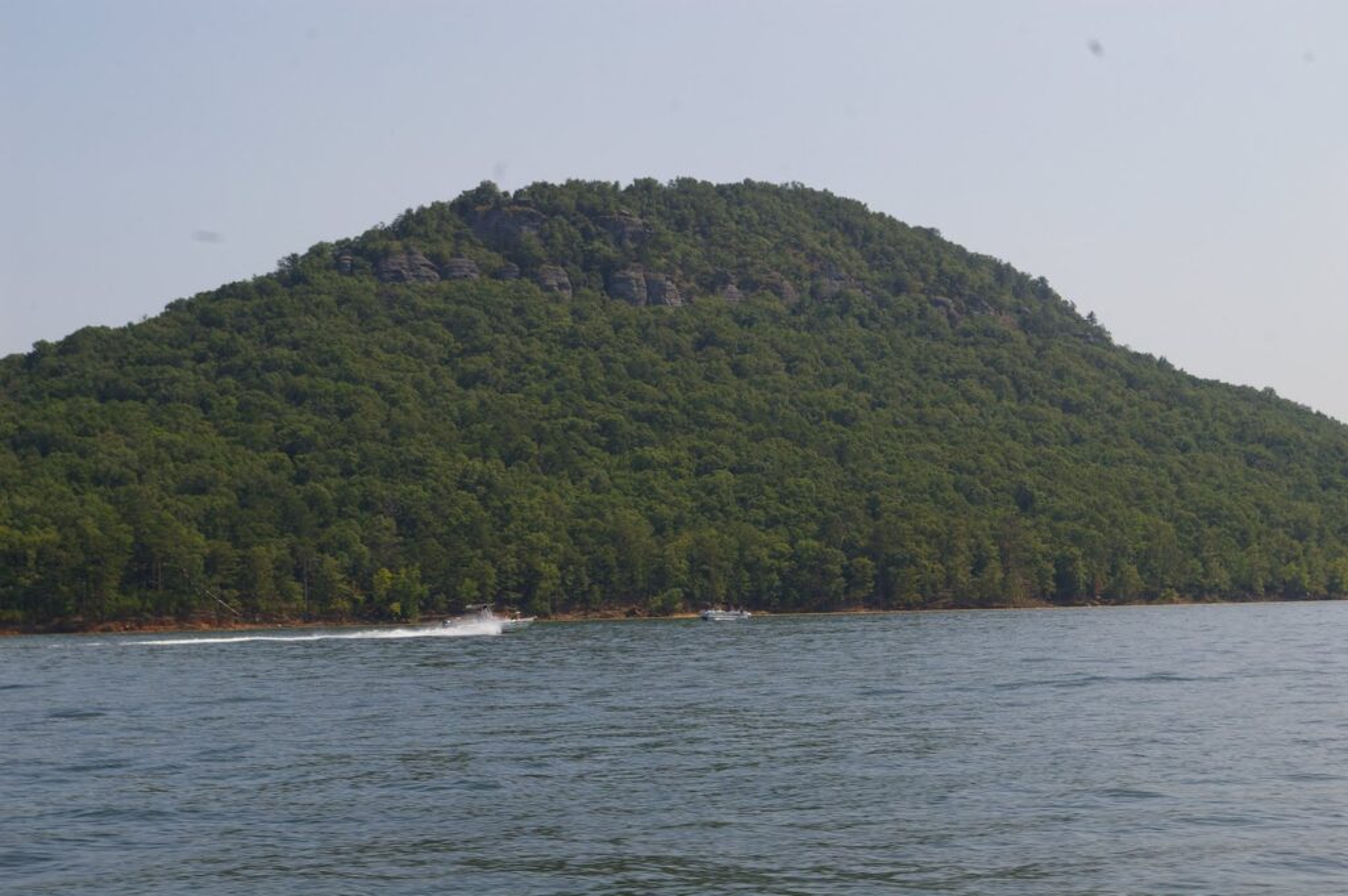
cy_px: 448
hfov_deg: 27.0
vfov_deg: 18.2
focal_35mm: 75
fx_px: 2806
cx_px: 674
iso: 200
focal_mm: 50
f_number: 11
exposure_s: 1/350
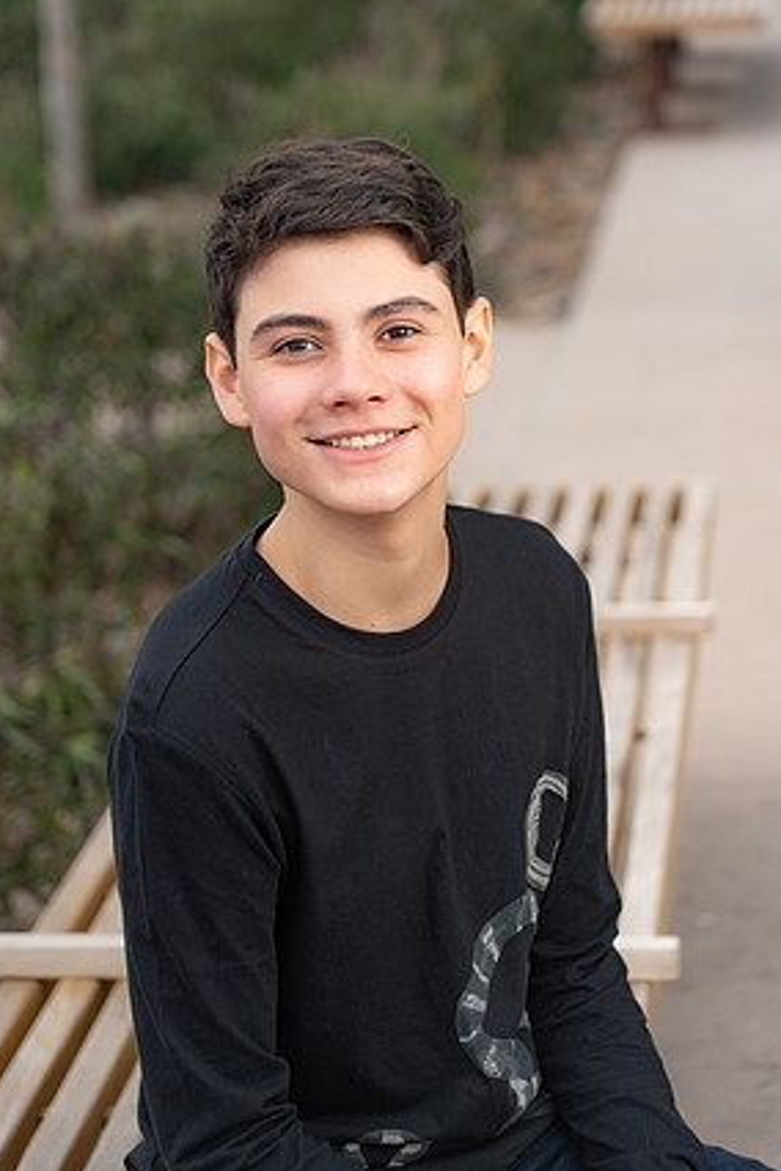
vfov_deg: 18.4
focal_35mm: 111
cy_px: 566
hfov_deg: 12.3
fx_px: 3612
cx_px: 388
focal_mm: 105
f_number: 4
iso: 200
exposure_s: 1/250
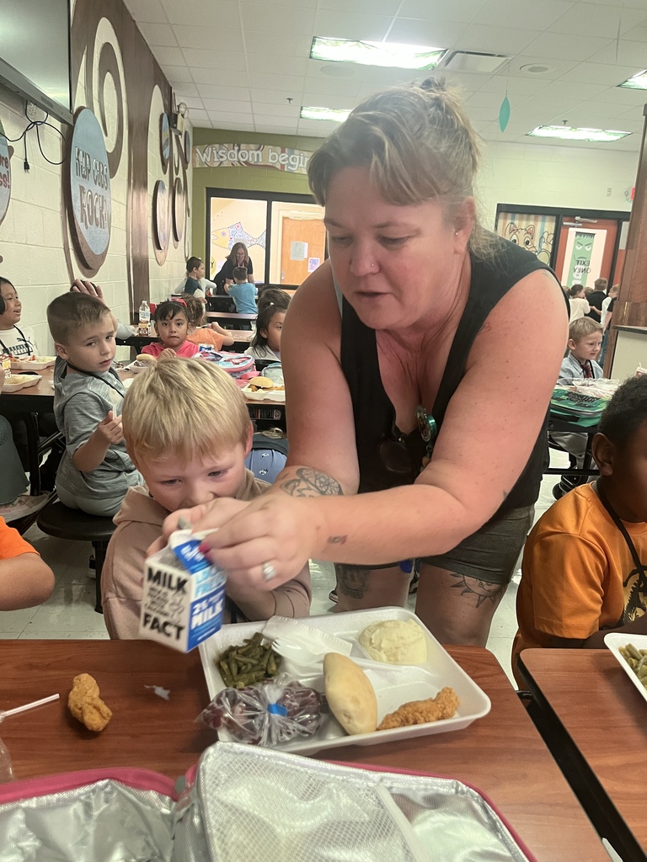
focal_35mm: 26
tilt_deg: -16.1
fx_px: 648
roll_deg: -4.5
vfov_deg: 67.3
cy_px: 431
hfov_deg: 53.1
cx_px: 324
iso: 250
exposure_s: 1/60
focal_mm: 5.1
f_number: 1.6
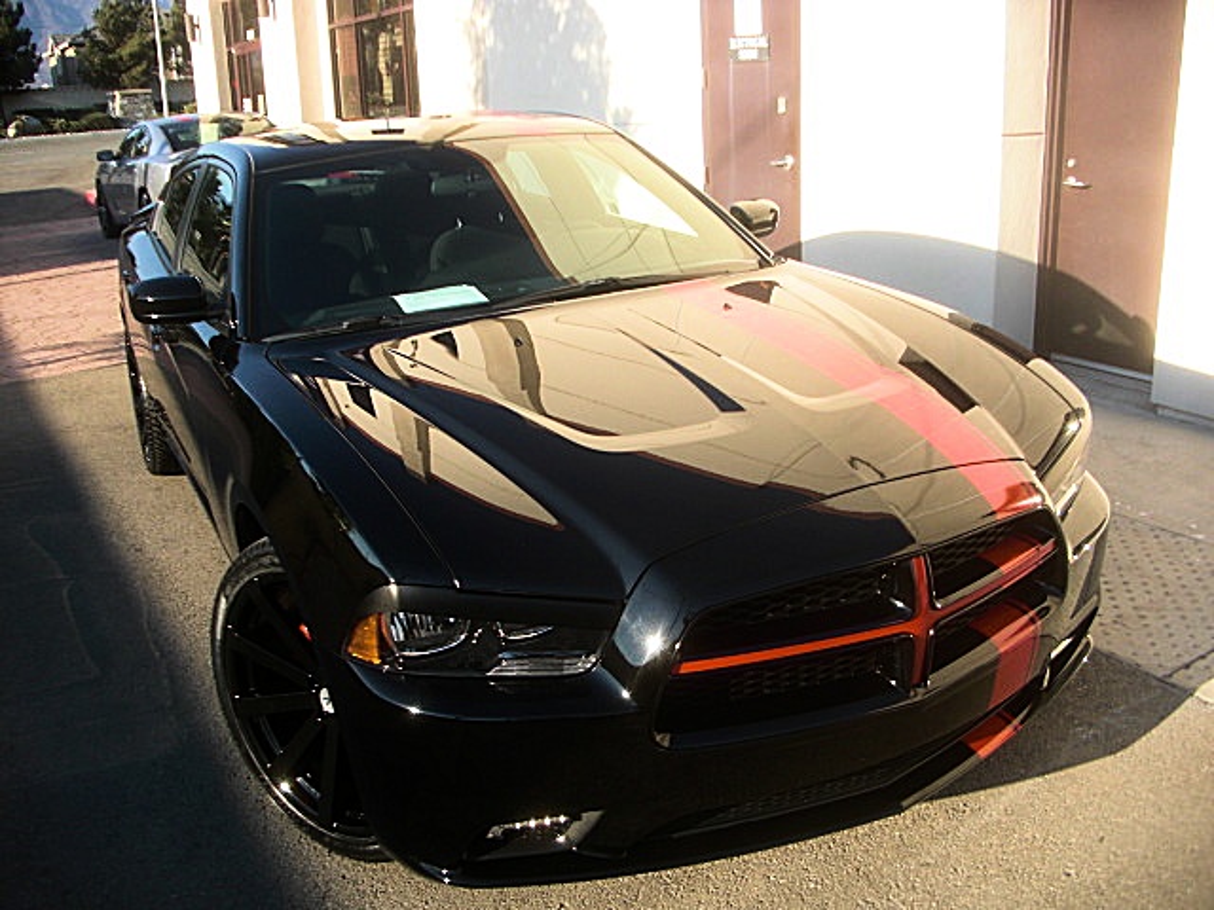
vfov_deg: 39.7
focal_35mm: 36
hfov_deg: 51.4
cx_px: 607
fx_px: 1263
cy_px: 455
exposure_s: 1/320
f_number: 2.8
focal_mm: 6.3
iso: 50
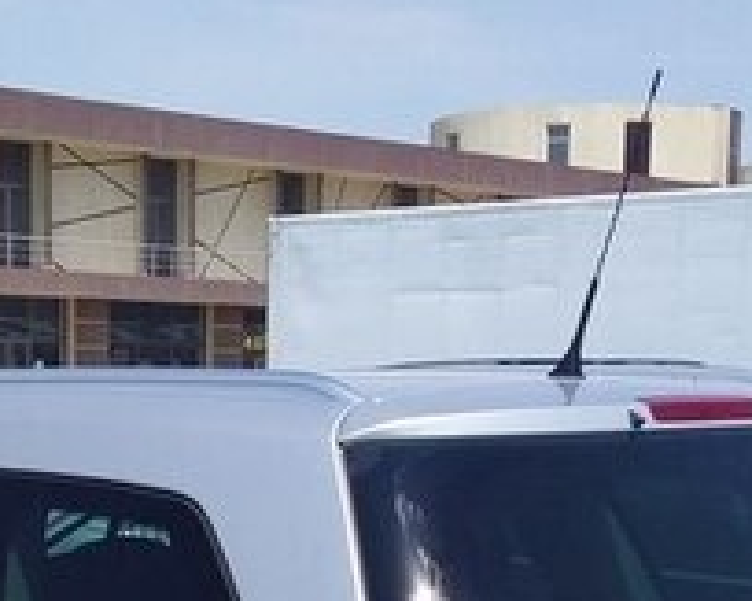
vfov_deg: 14.9
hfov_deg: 19.3
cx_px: 118
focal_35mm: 98
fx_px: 2180
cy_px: 817
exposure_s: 1/1684
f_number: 2.2
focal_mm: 3.3
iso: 40
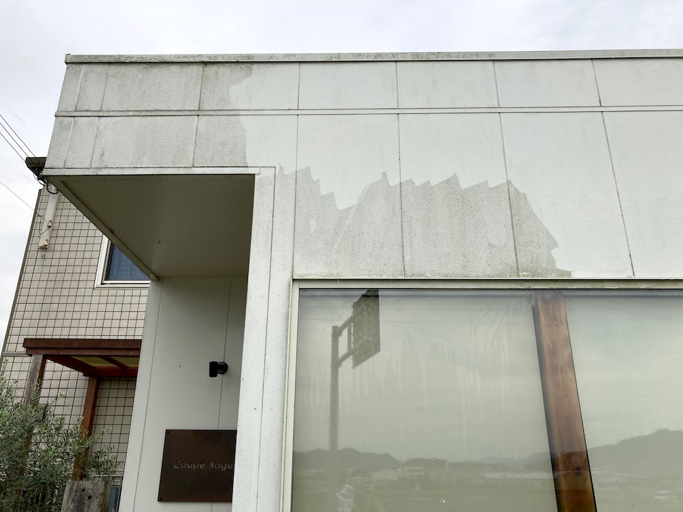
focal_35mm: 28
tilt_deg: +21.9
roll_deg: -0.9
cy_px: 256
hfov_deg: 63.4
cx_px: 342
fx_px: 552
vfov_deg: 49.7
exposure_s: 1/1499
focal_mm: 3.99
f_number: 1.8
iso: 20
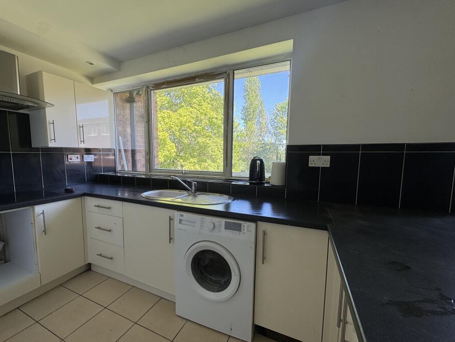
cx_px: 205
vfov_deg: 78.1
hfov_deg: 94.2
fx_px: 210
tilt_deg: -6.5
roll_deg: -0.1
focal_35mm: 16
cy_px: 177
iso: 40
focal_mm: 2.22
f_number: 2.2
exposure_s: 1/114
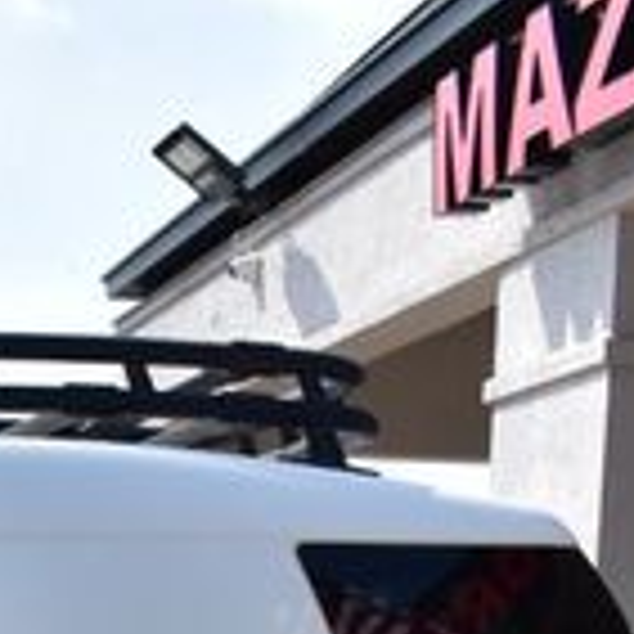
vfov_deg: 15.5
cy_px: 944
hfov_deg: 14.6
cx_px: -526
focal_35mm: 104
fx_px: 2155
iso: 400
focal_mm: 18
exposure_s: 1/500
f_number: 11
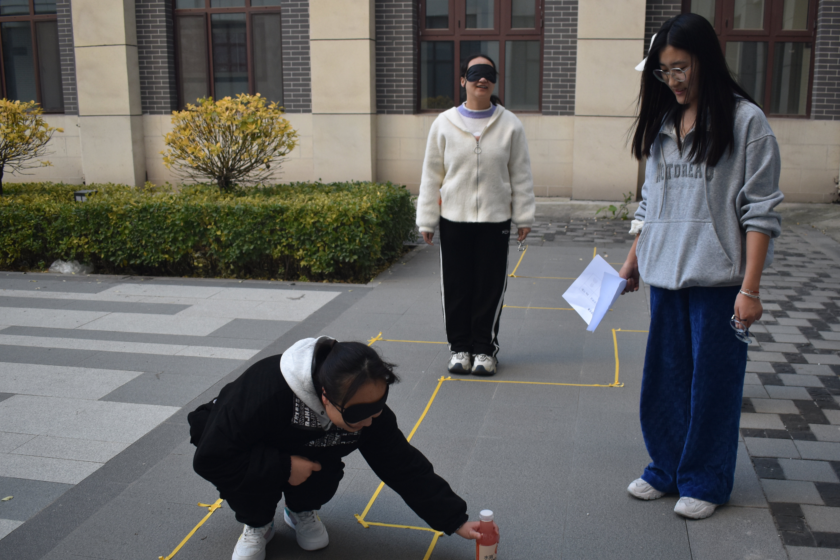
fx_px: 840
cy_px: 314
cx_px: 452
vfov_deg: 36.8
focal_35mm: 36
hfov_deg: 53.1
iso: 400
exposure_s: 1/250
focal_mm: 20
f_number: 3.8
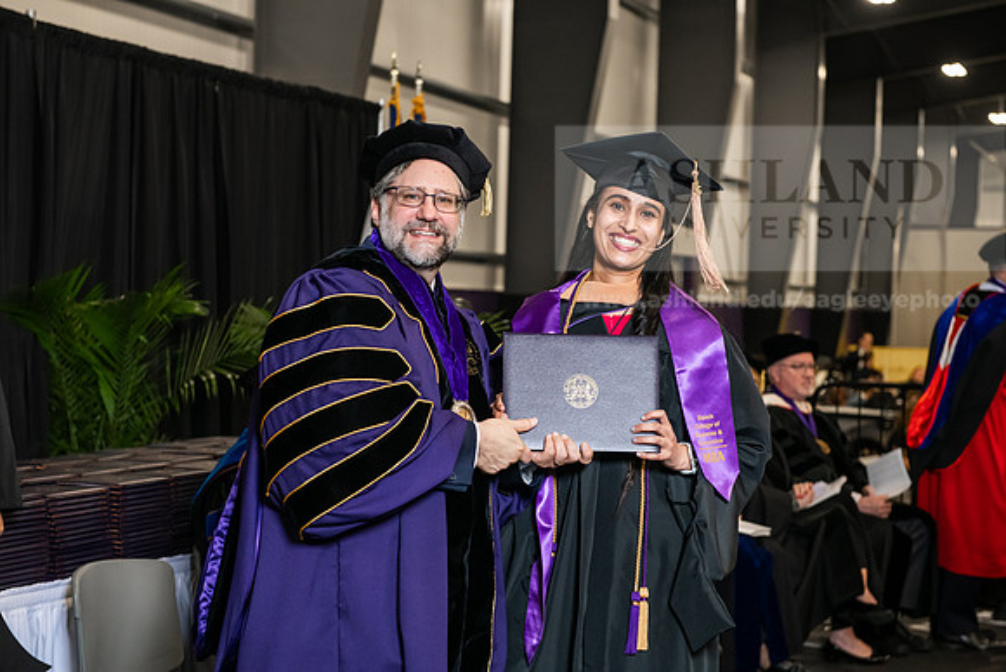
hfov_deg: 28.8
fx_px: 1956
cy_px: 336
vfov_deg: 19.5
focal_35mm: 70
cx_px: 503
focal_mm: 70
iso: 2000
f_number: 5
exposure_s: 1/200
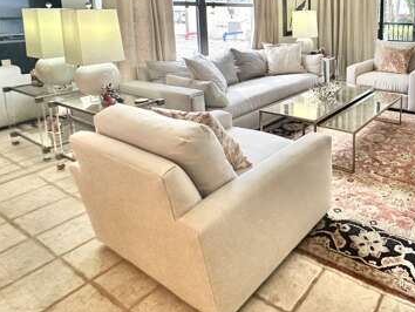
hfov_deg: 59.3
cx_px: 342
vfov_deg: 48.3
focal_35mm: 27
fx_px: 324
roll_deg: -0.4
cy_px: 60
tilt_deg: -8.1
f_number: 2.2
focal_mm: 2.22
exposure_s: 1/120
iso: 160
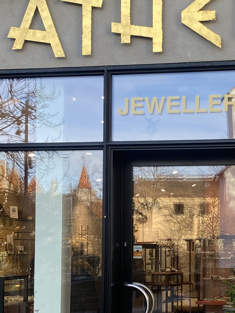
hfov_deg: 20.3
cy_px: 221
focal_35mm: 72
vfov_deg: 26.8
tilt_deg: +4.5
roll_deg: -0.8
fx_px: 652
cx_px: 168
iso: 32
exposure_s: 1/229
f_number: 1.8
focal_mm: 4.25
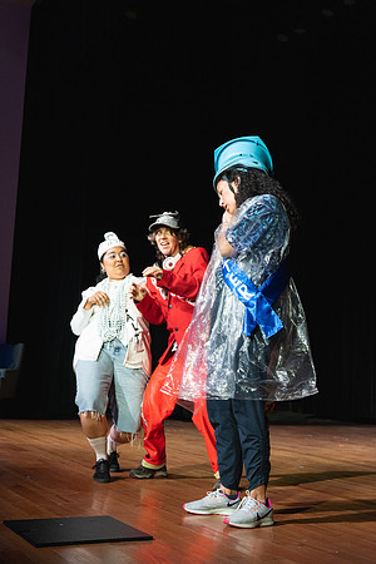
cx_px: 188
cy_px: 282
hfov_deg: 27.0
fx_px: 783
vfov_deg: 39.6
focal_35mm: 50
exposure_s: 1/125
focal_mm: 50
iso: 2000
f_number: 5
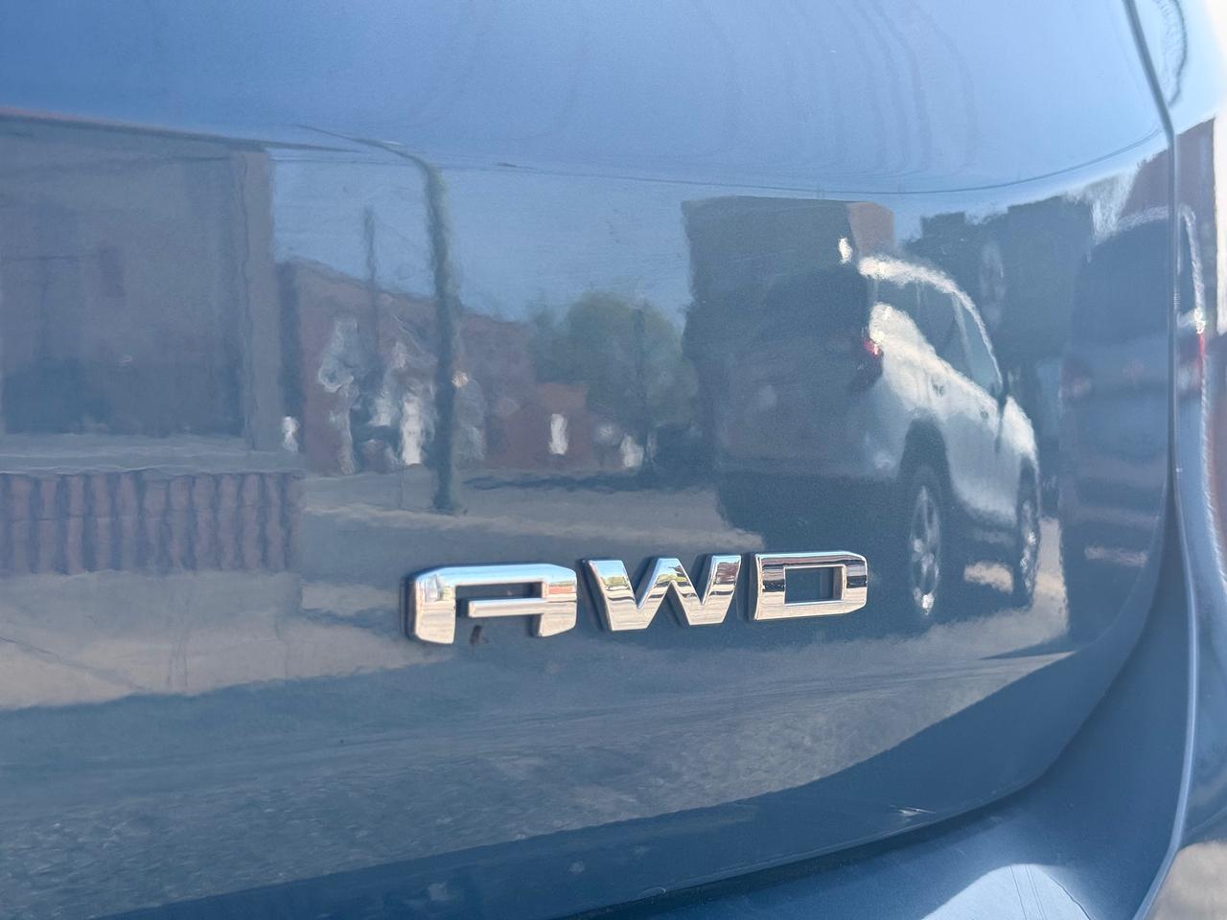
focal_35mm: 48
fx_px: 1701
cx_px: 614
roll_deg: -0.4
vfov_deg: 30.3
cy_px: 460
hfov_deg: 39.7
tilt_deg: +0.0
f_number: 1.78
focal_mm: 6.76
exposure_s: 1/1222
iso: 64
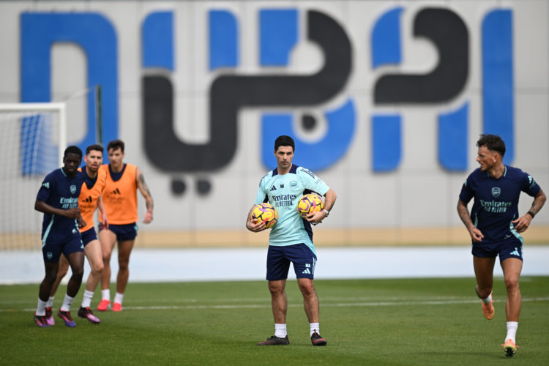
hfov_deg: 5.2
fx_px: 6100
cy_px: 183
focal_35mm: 400
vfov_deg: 3.4
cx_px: 274
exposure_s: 1/4000
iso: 200
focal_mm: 400
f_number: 2.8
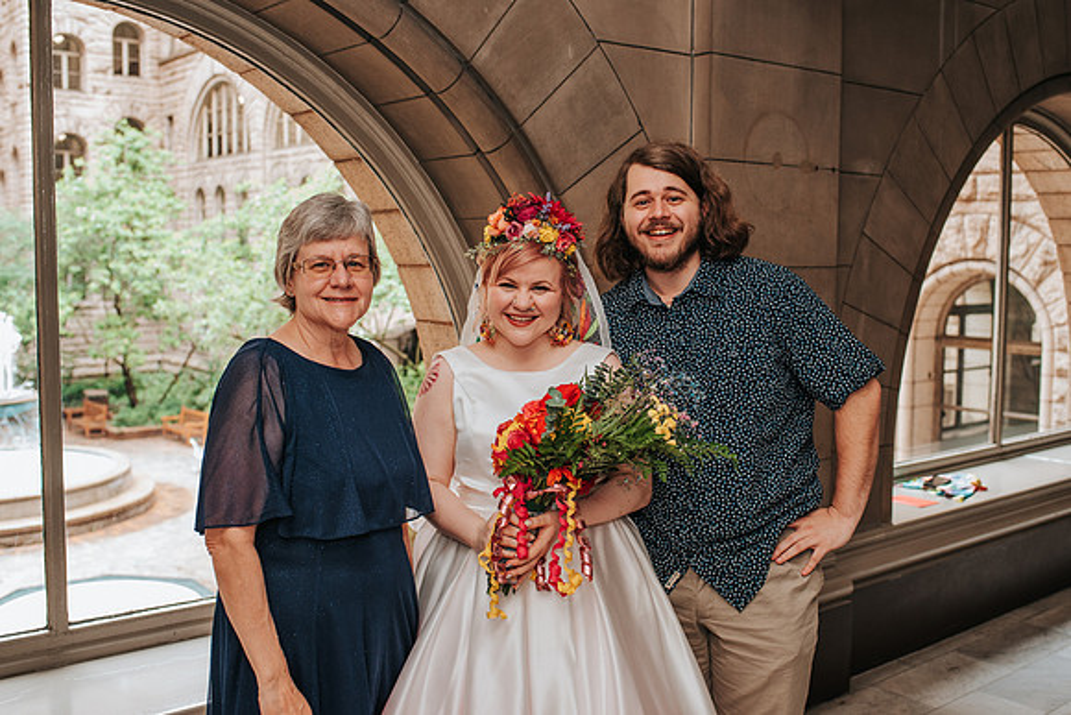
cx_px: 570
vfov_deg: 35.1
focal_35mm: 38
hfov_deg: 50.8
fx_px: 1128
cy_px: 335
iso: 1000
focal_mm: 35
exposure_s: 1/160
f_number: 4
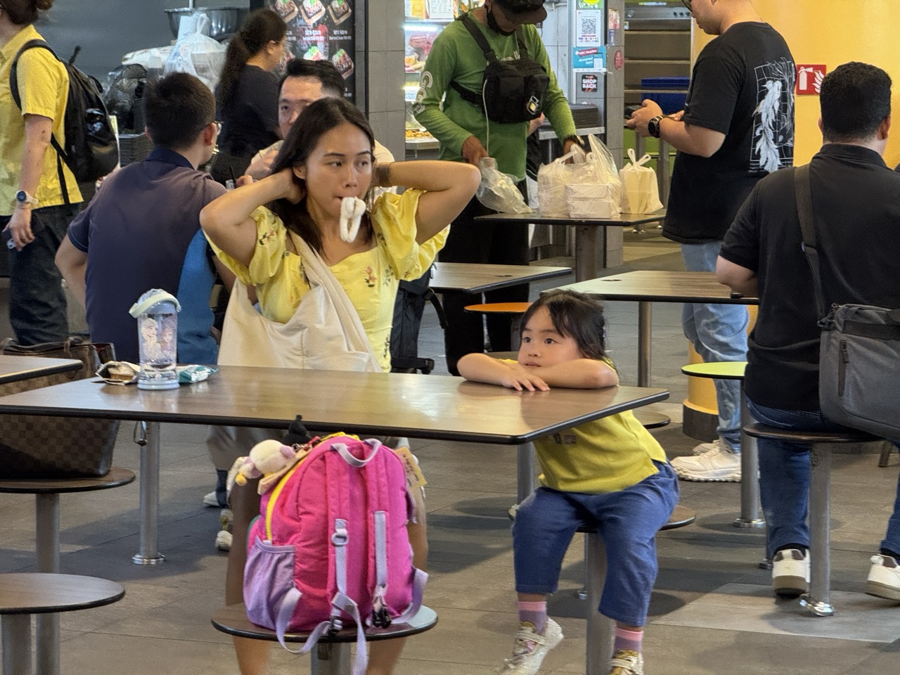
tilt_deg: -5.9
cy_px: 338
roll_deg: +0.2
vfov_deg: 12.3
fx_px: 3120
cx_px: 450
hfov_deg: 16.4
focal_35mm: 120
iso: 320
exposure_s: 1/50
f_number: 2.8
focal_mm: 15.66
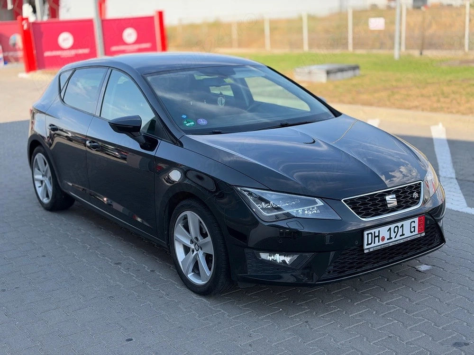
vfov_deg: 30.3
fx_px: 657
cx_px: 237
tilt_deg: -14.6
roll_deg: +3.3
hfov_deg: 39.7
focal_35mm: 48
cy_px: 178
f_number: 1.78
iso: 80
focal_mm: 6.76
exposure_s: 1/1403
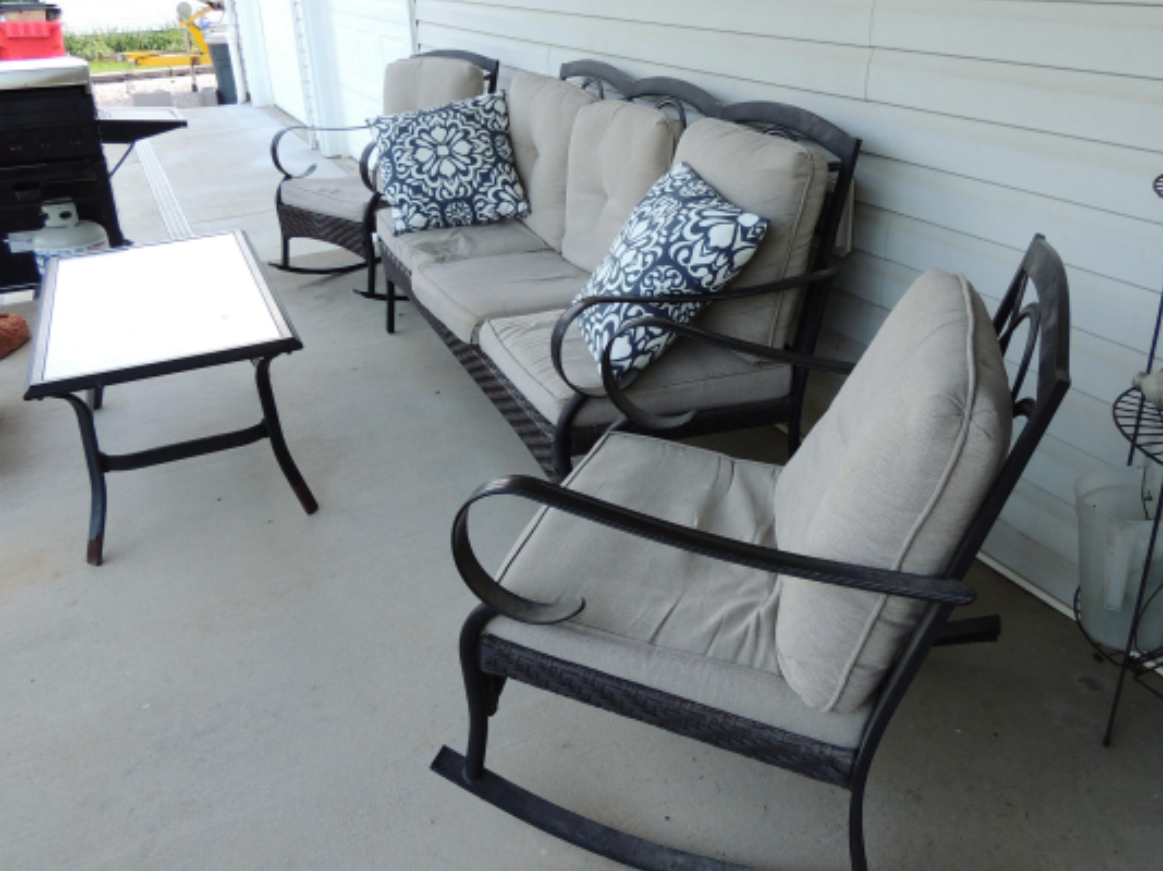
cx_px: 570
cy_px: 381
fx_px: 1007
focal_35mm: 30
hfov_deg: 60.0
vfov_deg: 46.7
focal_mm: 4.3
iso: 100
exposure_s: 1/100
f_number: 3
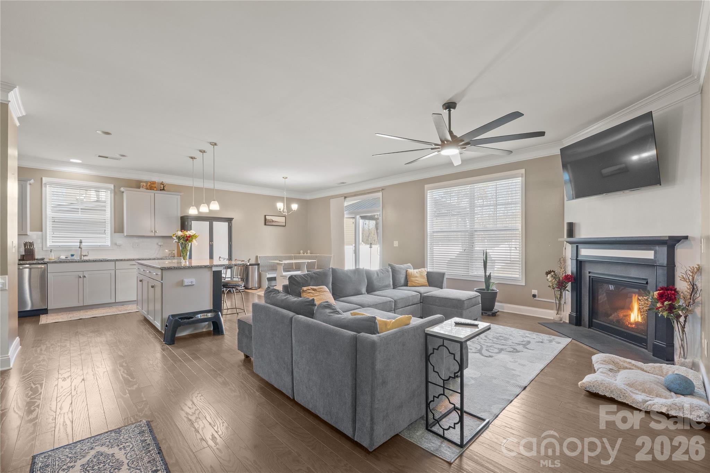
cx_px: 355
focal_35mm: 15
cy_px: 236
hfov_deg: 100.4
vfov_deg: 77.3
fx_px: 296
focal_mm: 10
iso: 400
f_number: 8
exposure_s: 1/2.5
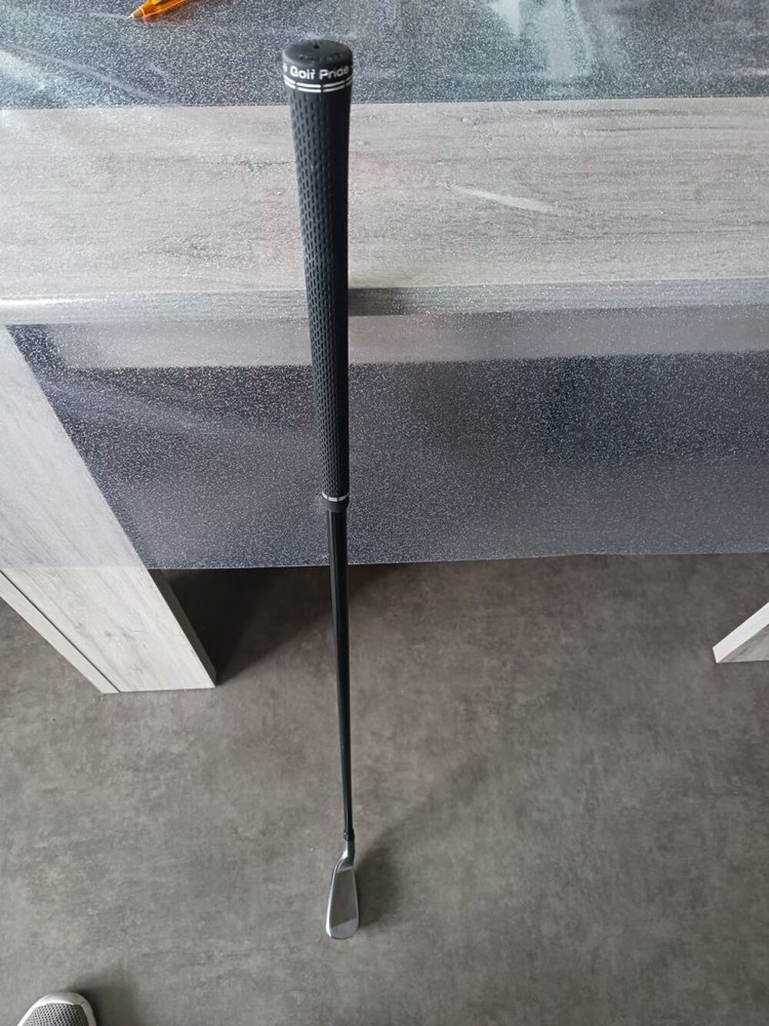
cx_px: 384
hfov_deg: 51.4
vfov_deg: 65.3
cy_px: 513
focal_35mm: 27
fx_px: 800
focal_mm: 4
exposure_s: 1/25
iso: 320
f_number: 1.8
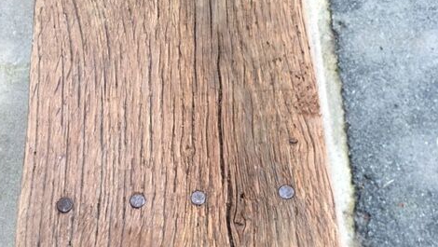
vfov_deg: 27.1
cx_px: 215
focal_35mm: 43
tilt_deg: -69.0
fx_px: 500
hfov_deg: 47.3
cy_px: 203
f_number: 2.2
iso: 25
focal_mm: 4.15
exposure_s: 1/100
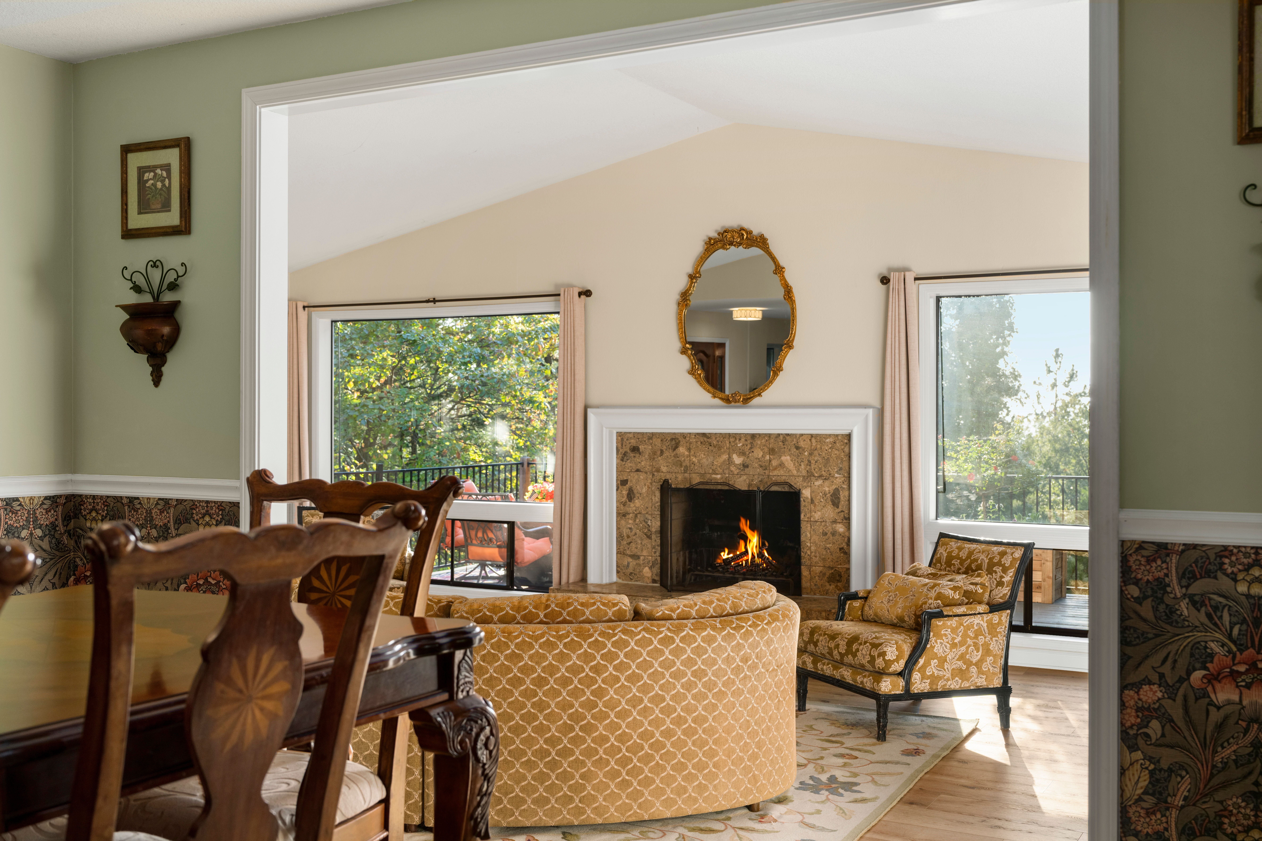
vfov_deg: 36.9
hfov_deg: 53.1
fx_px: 1262
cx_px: 631
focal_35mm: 36
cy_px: 420
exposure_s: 1/20
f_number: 5
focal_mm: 36
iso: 320
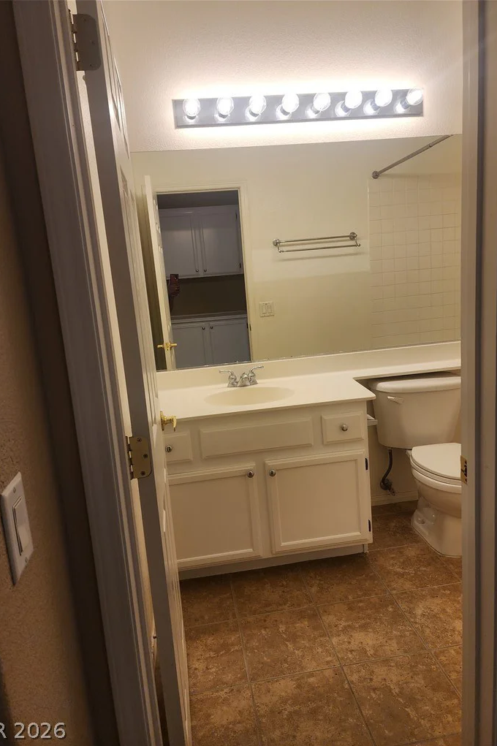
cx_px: 241
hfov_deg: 53.1
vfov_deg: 73.8
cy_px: 373
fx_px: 497
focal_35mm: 24
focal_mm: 6.4
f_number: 1.8
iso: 64
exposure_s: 1/120
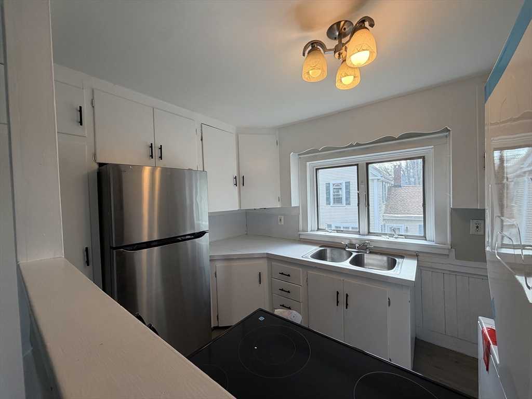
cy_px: 200
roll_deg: +1.7
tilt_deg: -1.1
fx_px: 215
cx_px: 266
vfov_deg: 85.7
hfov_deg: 102.1
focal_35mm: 14
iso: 160
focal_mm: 2.22
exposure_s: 1/120
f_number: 2.2
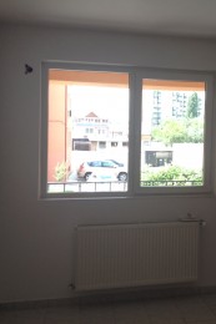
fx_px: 442
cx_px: 196
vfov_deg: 40.4
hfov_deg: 26.5
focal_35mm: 49
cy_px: 162
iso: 64
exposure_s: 1/120
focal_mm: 4.28
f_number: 2.4
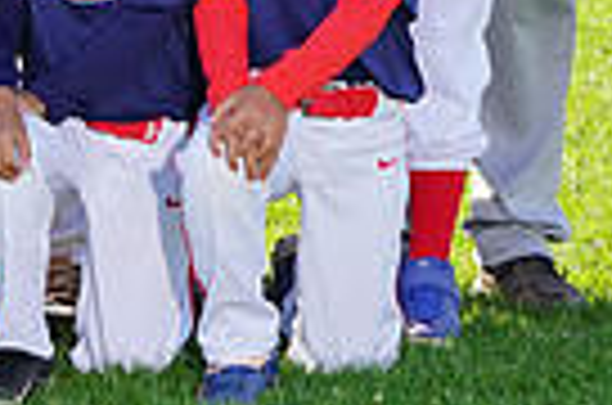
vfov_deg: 3.2
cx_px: -338
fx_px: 7259
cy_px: -376
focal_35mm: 428
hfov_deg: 4.8
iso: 100
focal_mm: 100
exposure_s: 1/250
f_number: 5.6
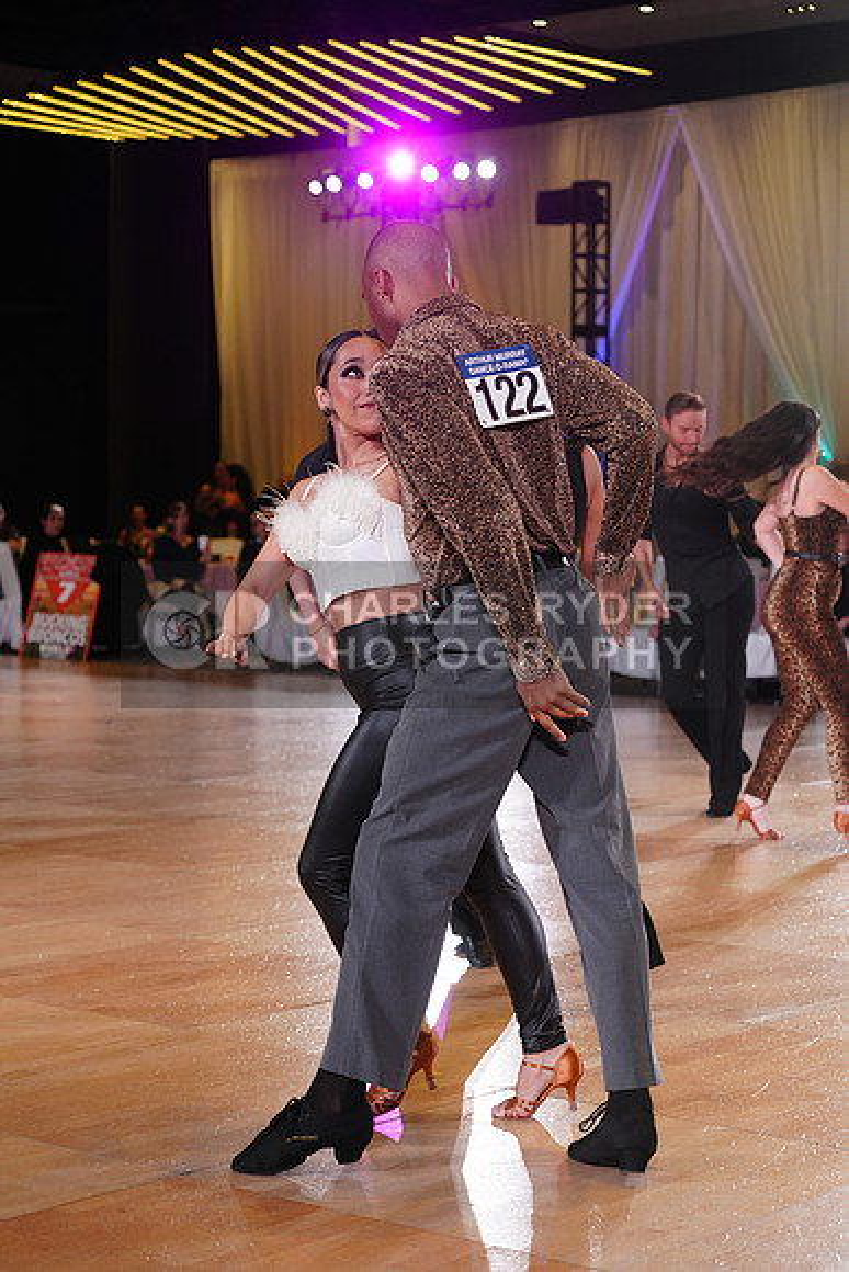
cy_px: 636
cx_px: 424
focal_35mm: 70
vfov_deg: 28.8
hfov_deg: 19.5
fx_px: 2475
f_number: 4
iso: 1600
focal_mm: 70
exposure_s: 1/400
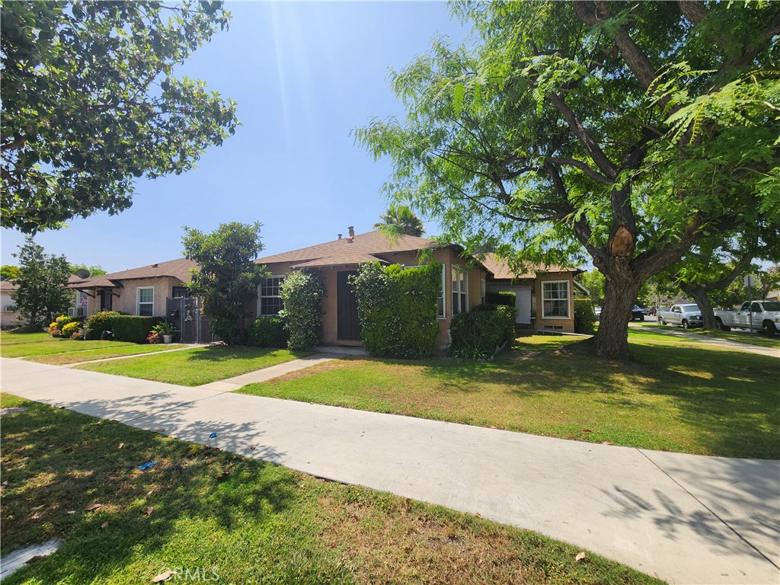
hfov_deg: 106.2
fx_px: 293
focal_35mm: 13
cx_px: 390
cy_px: 292
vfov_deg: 89.9
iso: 50
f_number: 2.2
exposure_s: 1/1889
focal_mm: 2.2
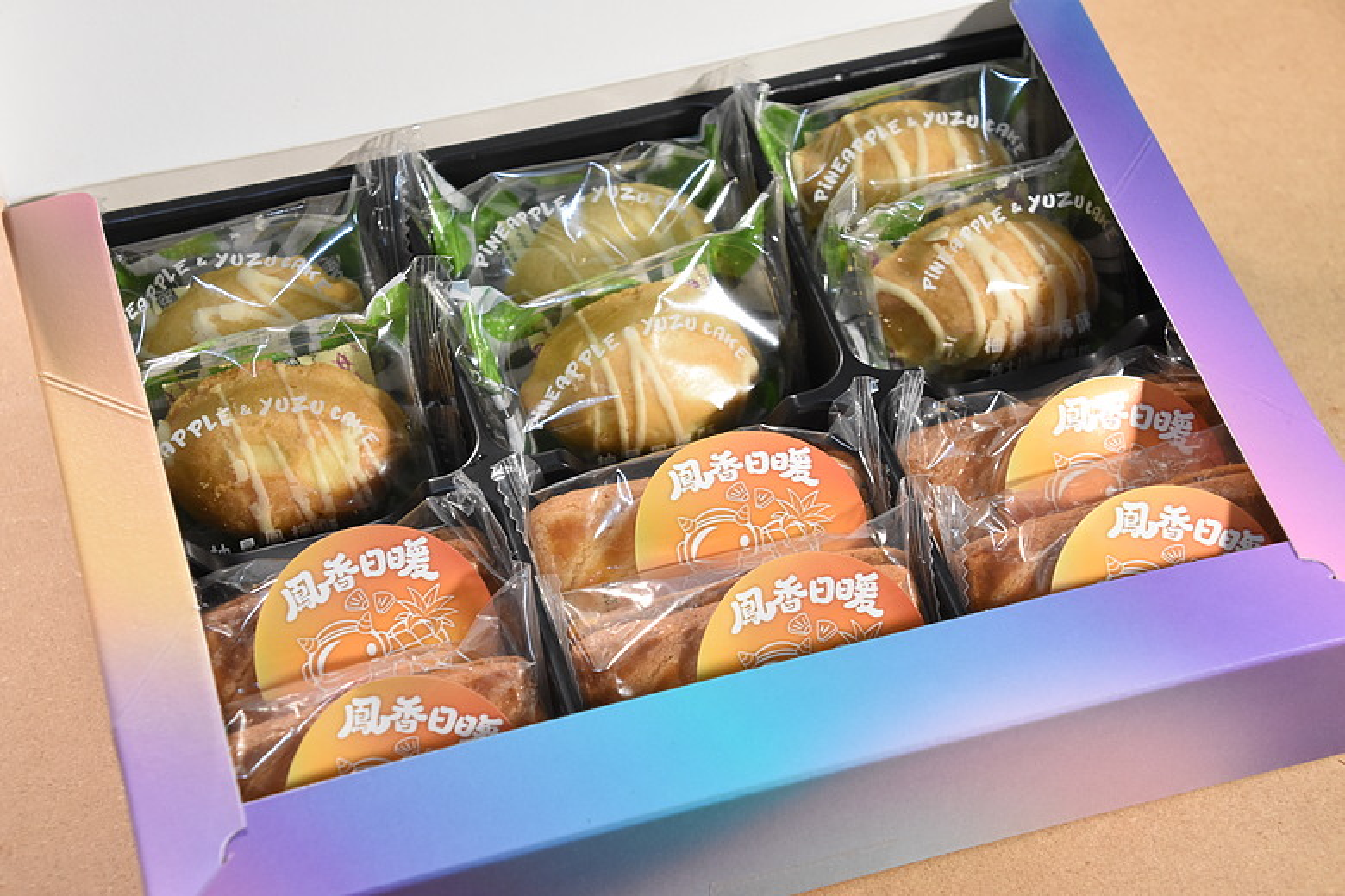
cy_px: 448
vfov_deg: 18.9
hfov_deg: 28.1
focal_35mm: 72
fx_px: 2690
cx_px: 672
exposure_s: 1/100
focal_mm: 48
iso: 1600
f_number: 6.3
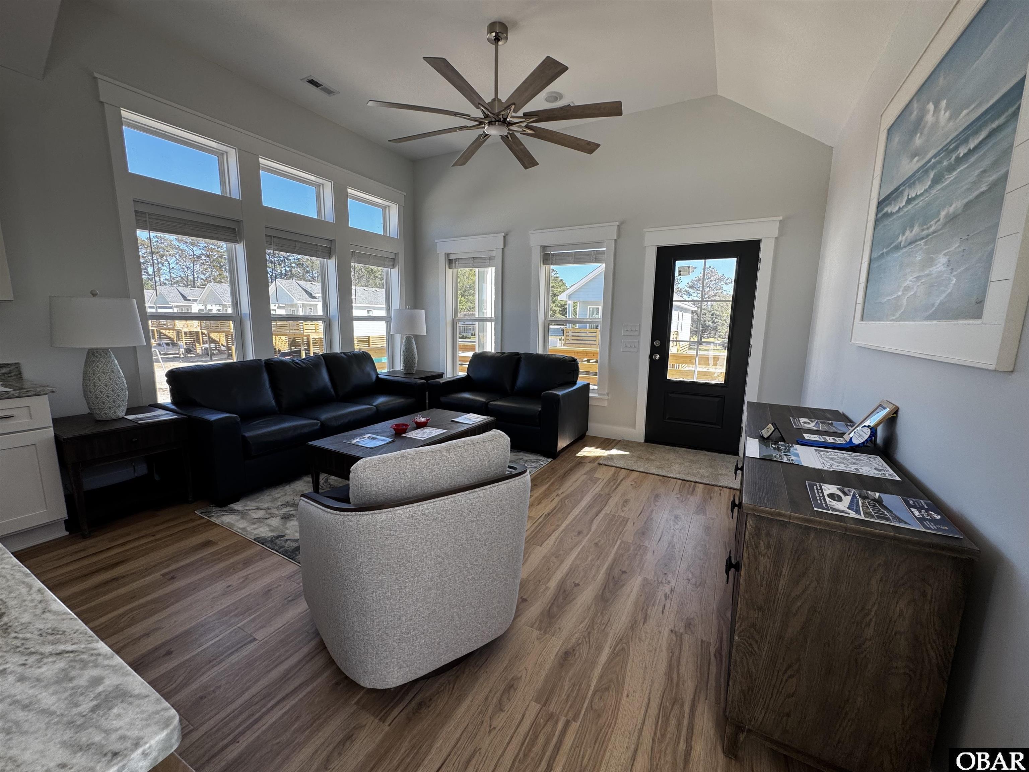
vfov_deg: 85.7
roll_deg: -0.6
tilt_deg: -10.8
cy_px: 386
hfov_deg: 102.1
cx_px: 514
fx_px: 416
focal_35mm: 14
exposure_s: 1/148
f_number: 2.2
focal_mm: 2.22
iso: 40
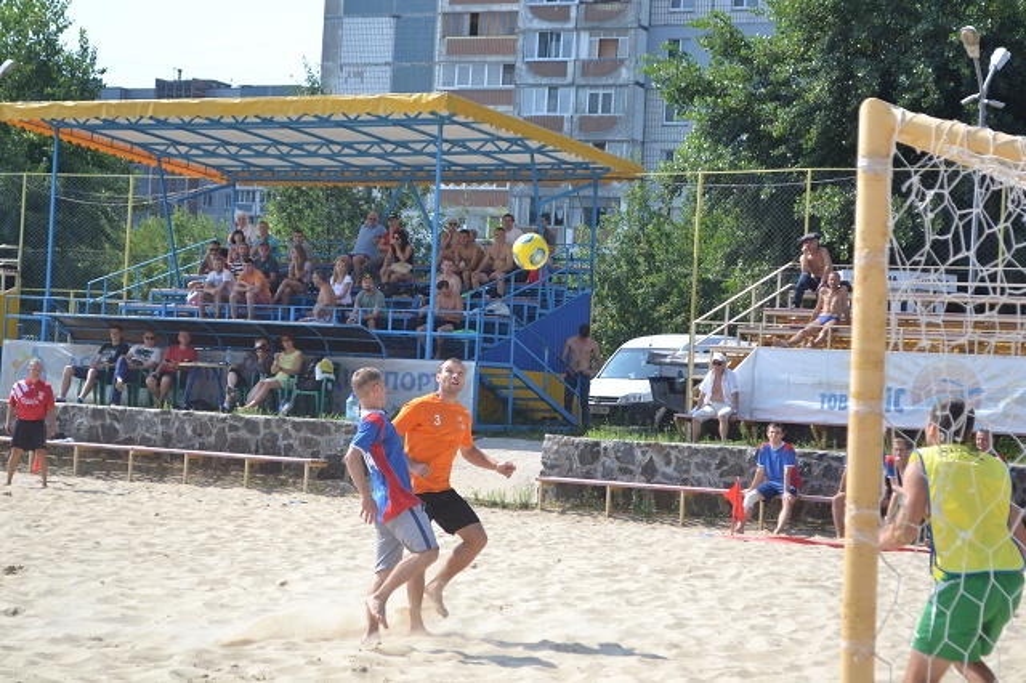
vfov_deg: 16.5
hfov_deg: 24.6
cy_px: 342
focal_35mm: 82
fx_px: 2350
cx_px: 513
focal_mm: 55
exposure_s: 1/800
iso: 400
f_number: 5.6
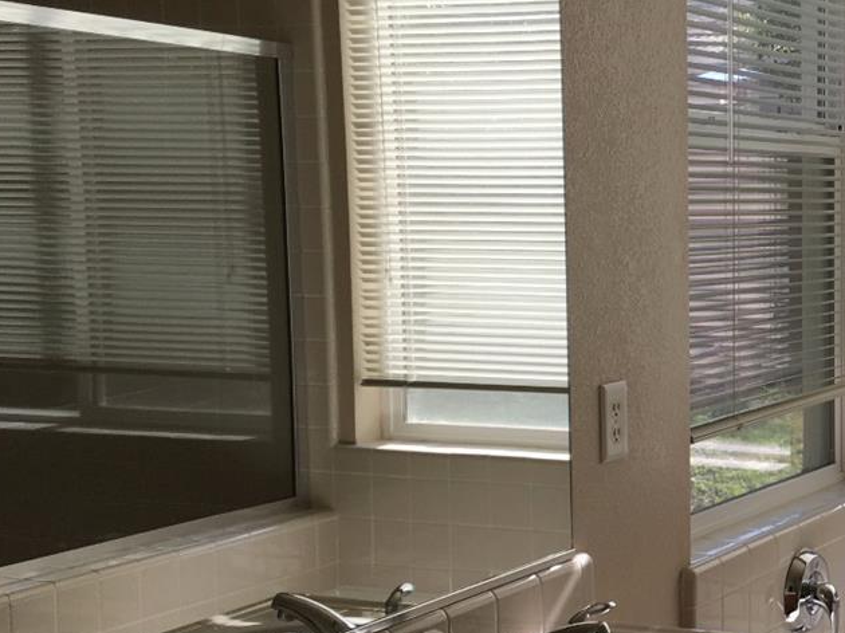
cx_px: 971
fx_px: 1684
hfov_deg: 25.7
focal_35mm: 69
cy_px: 388
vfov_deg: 21.3
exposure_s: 1/213
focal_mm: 4.15
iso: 25
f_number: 2.2
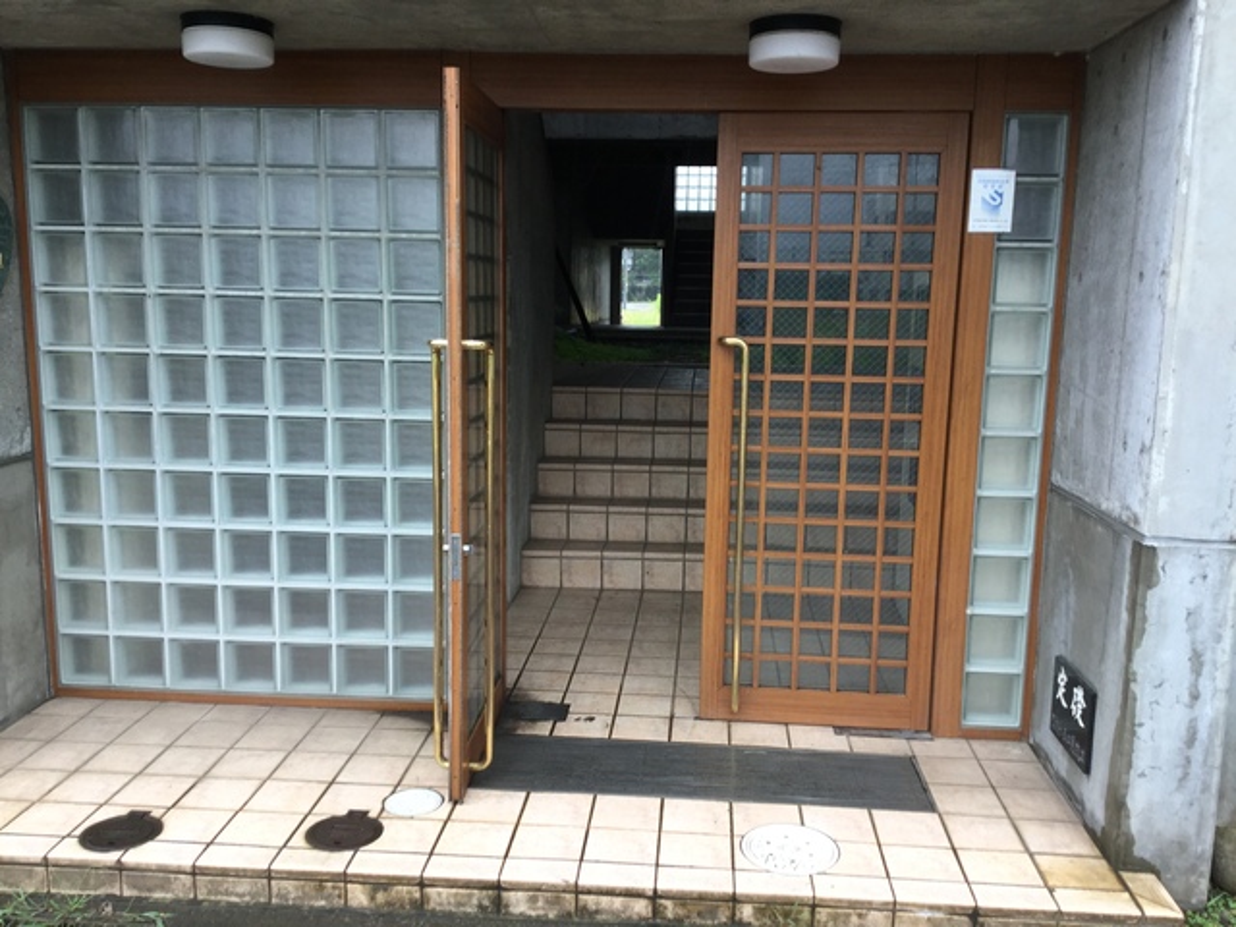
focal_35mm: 31
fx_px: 1107
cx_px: 618
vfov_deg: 45.4
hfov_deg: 58.4
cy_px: 464
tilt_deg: -7.9
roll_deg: -1.5
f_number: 2.4
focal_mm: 3.3
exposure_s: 1/120
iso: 25
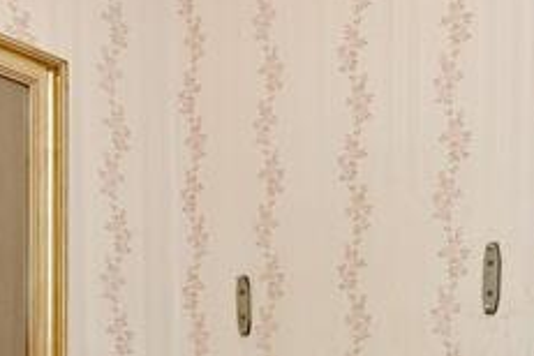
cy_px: 516
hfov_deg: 31.6
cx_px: 423
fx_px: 920
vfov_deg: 19.4
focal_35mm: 62
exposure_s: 1/60
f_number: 10
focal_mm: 14
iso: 800
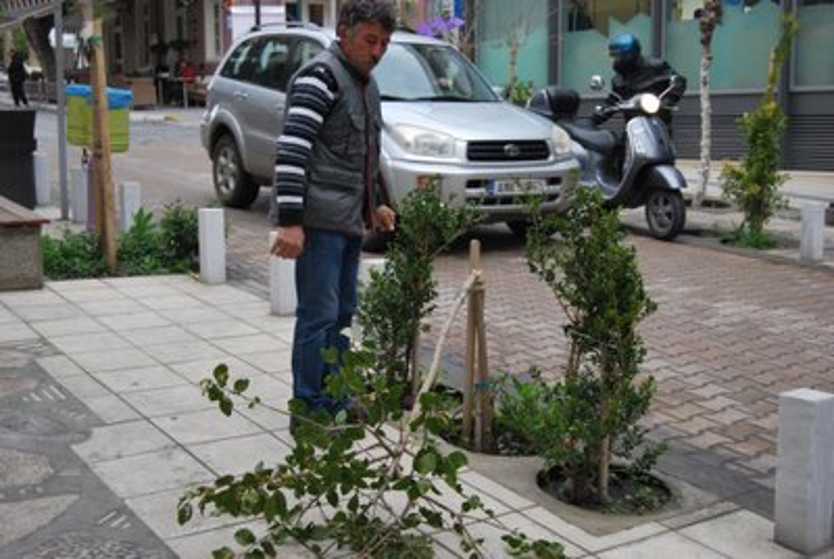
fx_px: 1079
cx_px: 417
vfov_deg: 29.0
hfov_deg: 42.3
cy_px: 280
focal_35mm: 46
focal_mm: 31
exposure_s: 1/100
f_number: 5
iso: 200
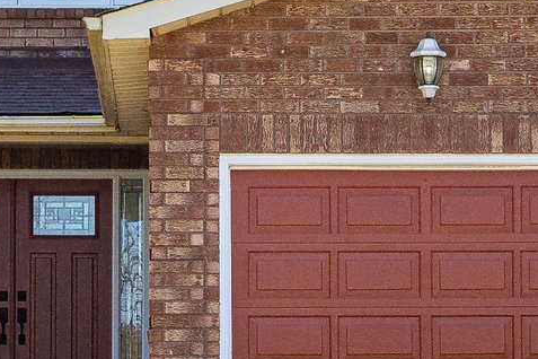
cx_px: 219
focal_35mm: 159
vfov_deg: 8.6
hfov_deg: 12.9
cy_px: 33
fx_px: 2376
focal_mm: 25
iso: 500
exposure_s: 1/400
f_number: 8
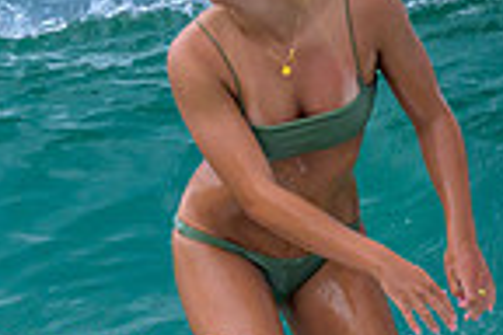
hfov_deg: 0.8
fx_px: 37457
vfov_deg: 0.5
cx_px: -143
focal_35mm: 2681
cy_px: 262
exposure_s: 1/2000
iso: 1600
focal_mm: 560
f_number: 8
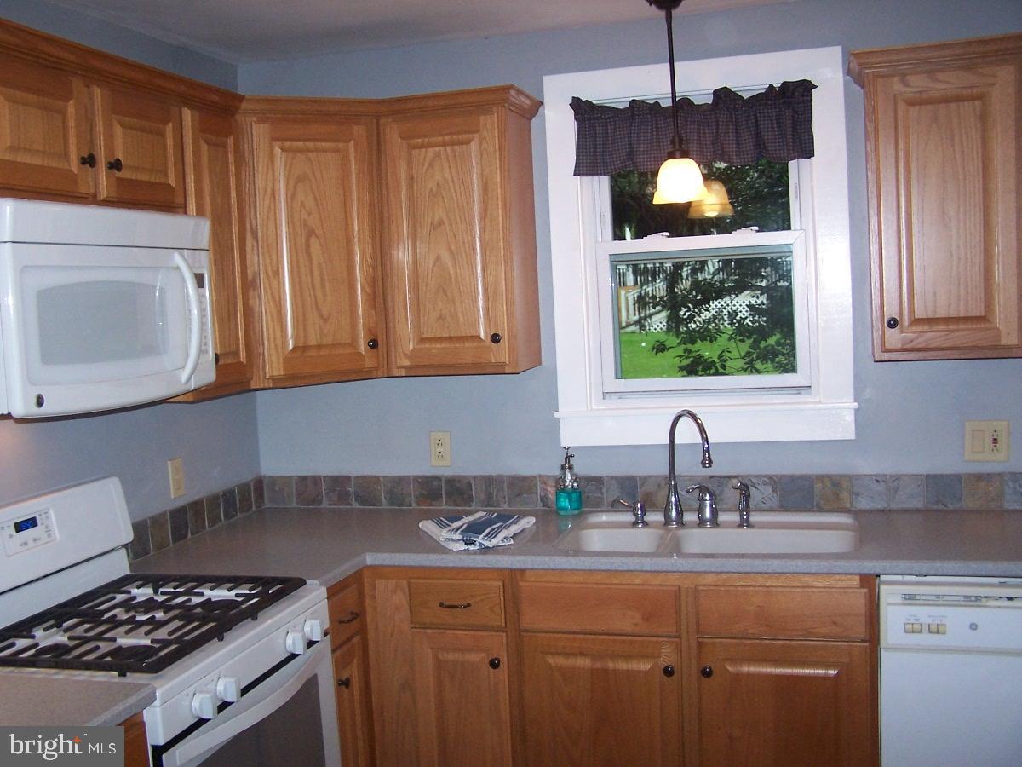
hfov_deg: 49.0
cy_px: 384
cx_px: 511
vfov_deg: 37.7
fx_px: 1122
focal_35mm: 38
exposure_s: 1/60
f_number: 2.8
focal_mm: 6.3
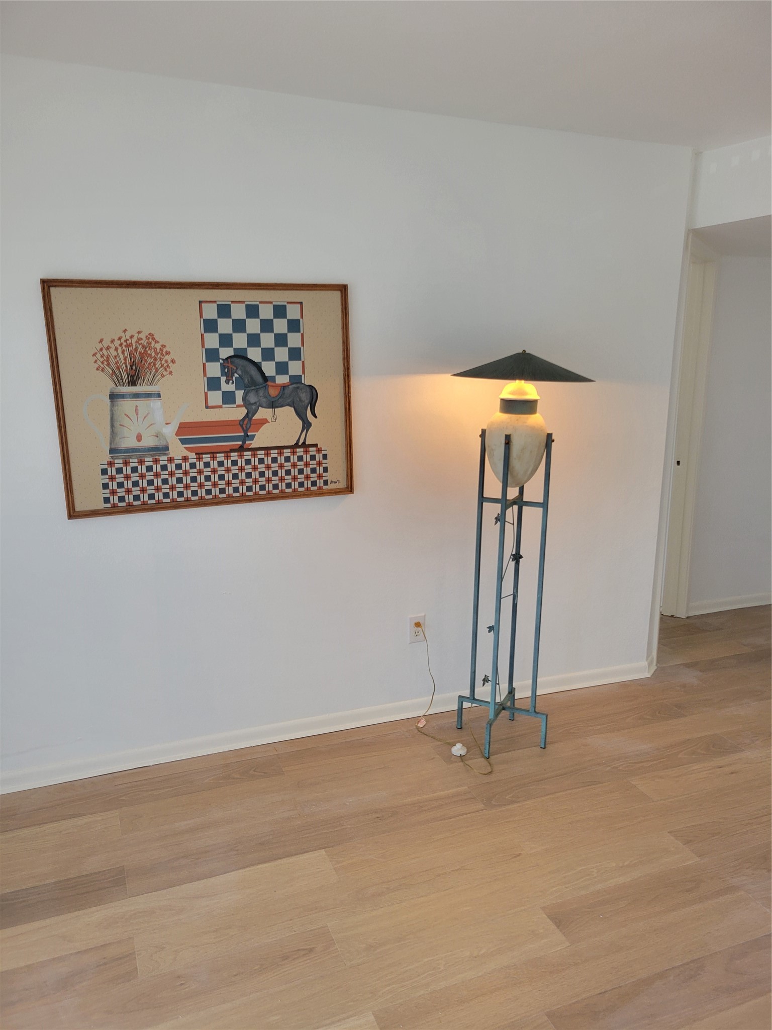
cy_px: 515
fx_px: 773
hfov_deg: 53.1
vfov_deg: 67.3
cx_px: 386
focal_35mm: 26
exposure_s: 1/120
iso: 160
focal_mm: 5.4
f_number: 1.8
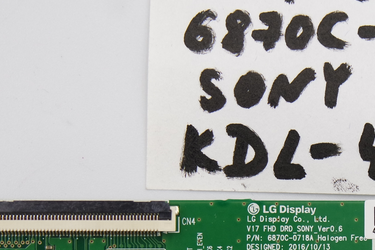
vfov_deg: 14.4
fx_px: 979
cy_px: 238
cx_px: 336
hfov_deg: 21.2
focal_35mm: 94
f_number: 4.5
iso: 160
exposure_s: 1/100
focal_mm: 15
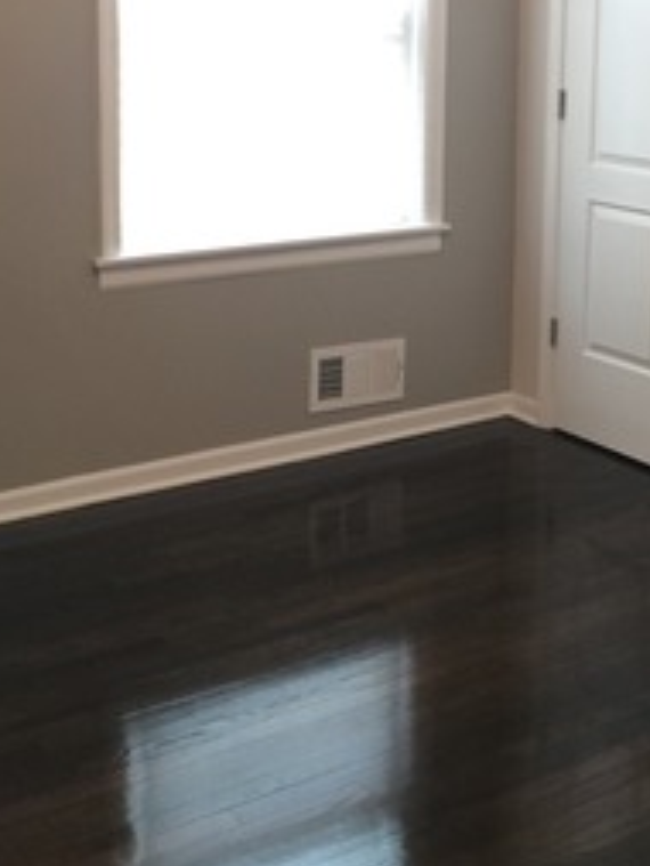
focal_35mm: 55
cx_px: 452
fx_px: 1376
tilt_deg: -8.6
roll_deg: -1.4
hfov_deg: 26.4
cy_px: 229
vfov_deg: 34.3
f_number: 2.2
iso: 64
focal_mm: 4.15
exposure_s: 1/15
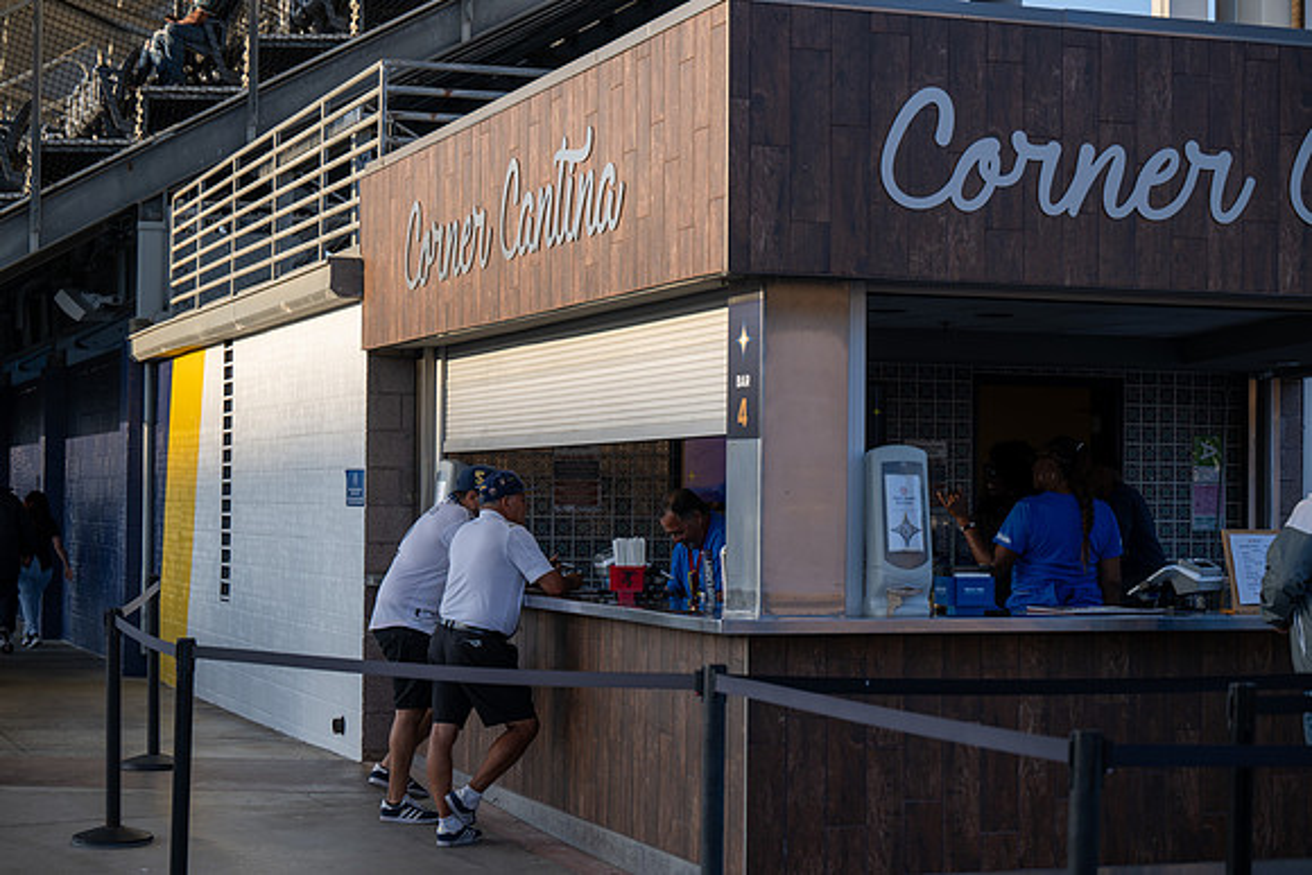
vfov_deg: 19.5
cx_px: 656
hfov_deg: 28.8
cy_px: 438
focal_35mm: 70
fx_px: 2552
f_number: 4
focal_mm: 70
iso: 64
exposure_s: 1/200
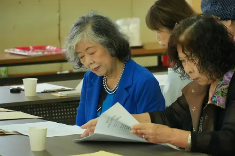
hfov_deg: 10.2
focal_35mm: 202
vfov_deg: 6.8
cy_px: 78
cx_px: 118
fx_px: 1321
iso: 4000
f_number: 5.6
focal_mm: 135
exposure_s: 1/250
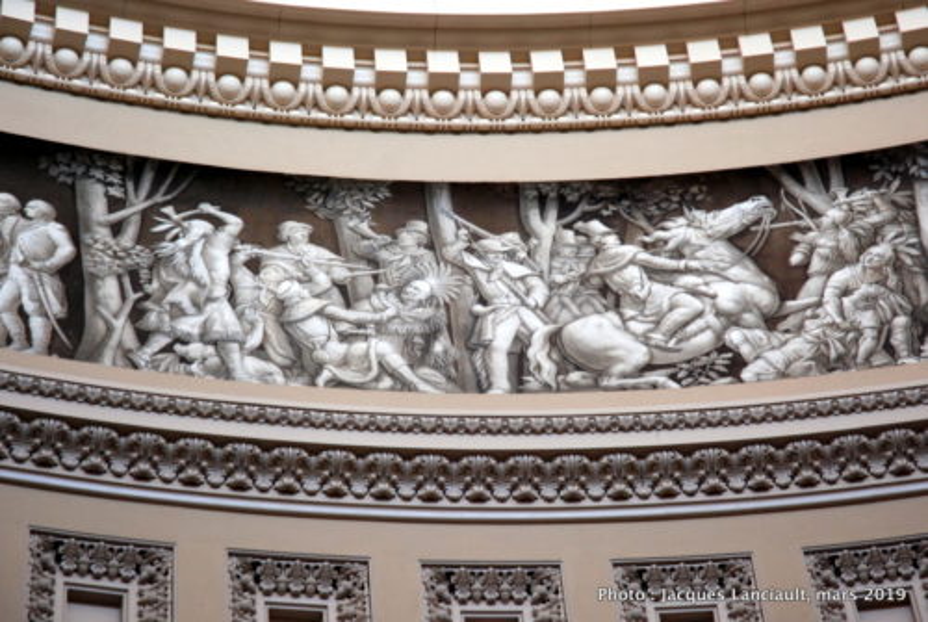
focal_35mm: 105
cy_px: 311
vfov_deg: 13.1
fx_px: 2711
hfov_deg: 19.4
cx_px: 464
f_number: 4.5
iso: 800
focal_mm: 70
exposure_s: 1/60
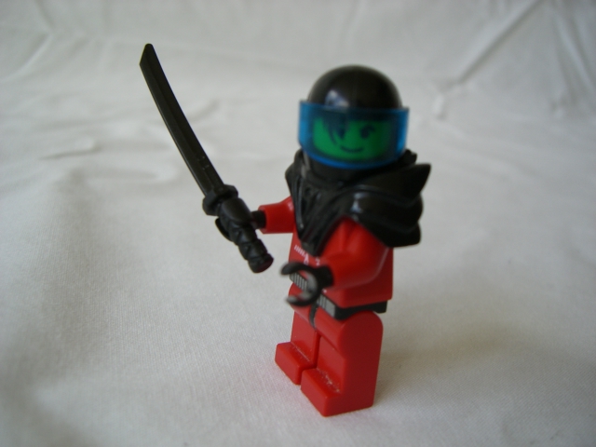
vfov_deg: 37.7
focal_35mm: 38
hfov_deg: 49.0
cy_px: 224
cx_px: 298
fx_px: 654
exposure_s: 1/80
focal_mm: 6.2
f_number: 2.7
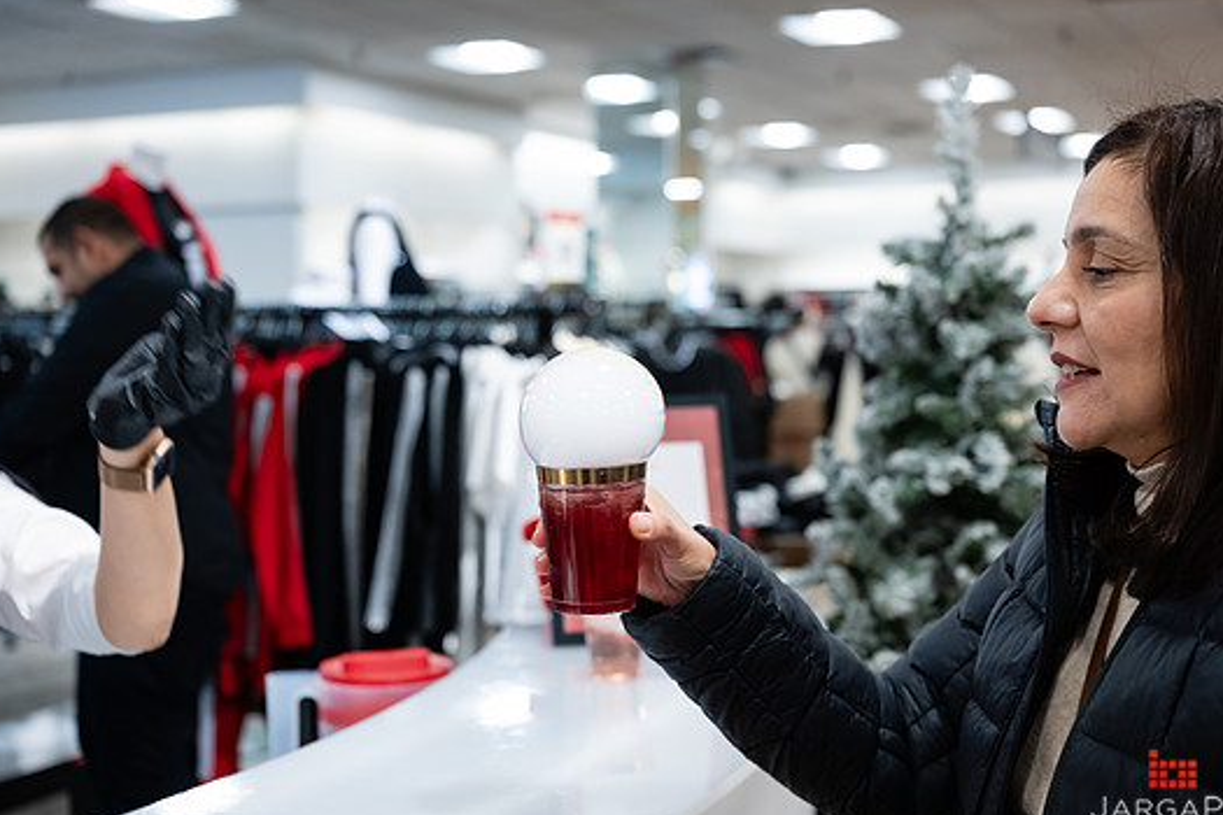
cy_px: 420
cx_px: 638
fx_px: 1597
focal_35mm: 47
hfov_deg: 41.9
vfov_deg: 28.6
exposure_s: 1/125
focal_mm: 42
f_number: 3.2
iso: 1000
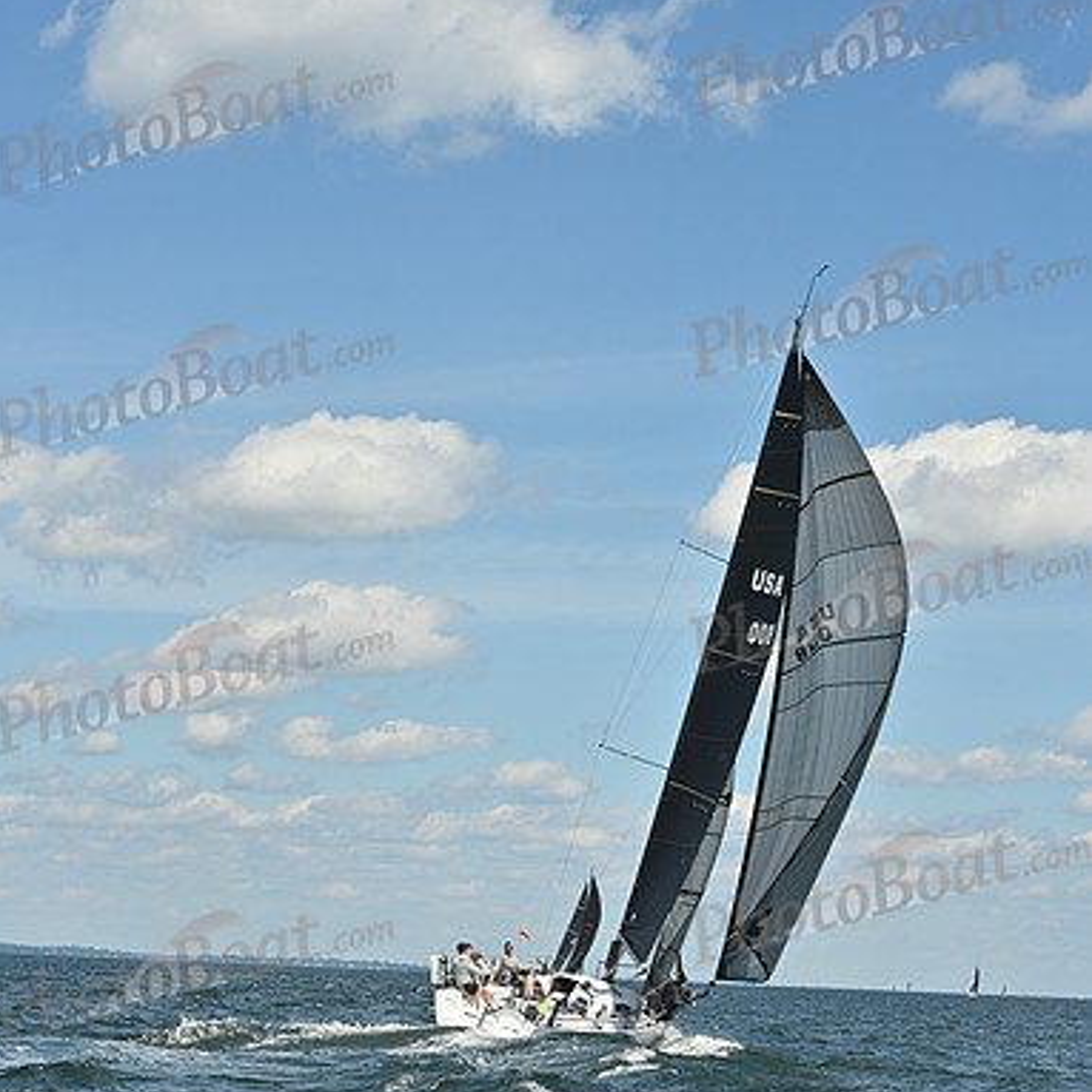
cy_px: 493
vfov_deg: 19.3
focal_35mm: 90
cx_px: 543
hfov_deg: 19.3
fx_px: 3212
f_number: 8
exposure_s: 1/1600
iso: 250
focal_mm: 70
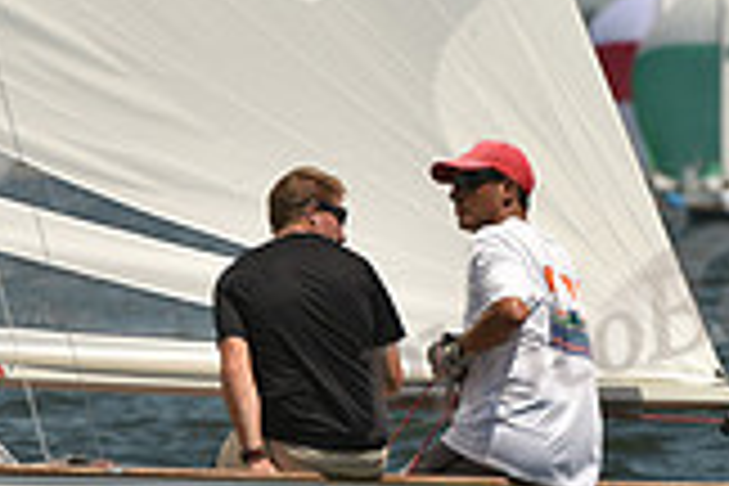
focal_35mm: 1113
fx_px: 22536
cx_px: 130
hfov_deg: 1.9
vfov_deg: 1.2
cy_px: 151
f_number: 8
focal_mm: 310
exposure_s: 1/1250
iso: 250
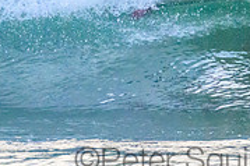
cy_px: -62
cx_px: 128
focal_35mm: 2943
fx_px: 20418
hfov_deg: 0.7
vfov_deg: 0.5
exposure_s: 1/2000
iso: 4500
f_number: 11
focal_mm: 800
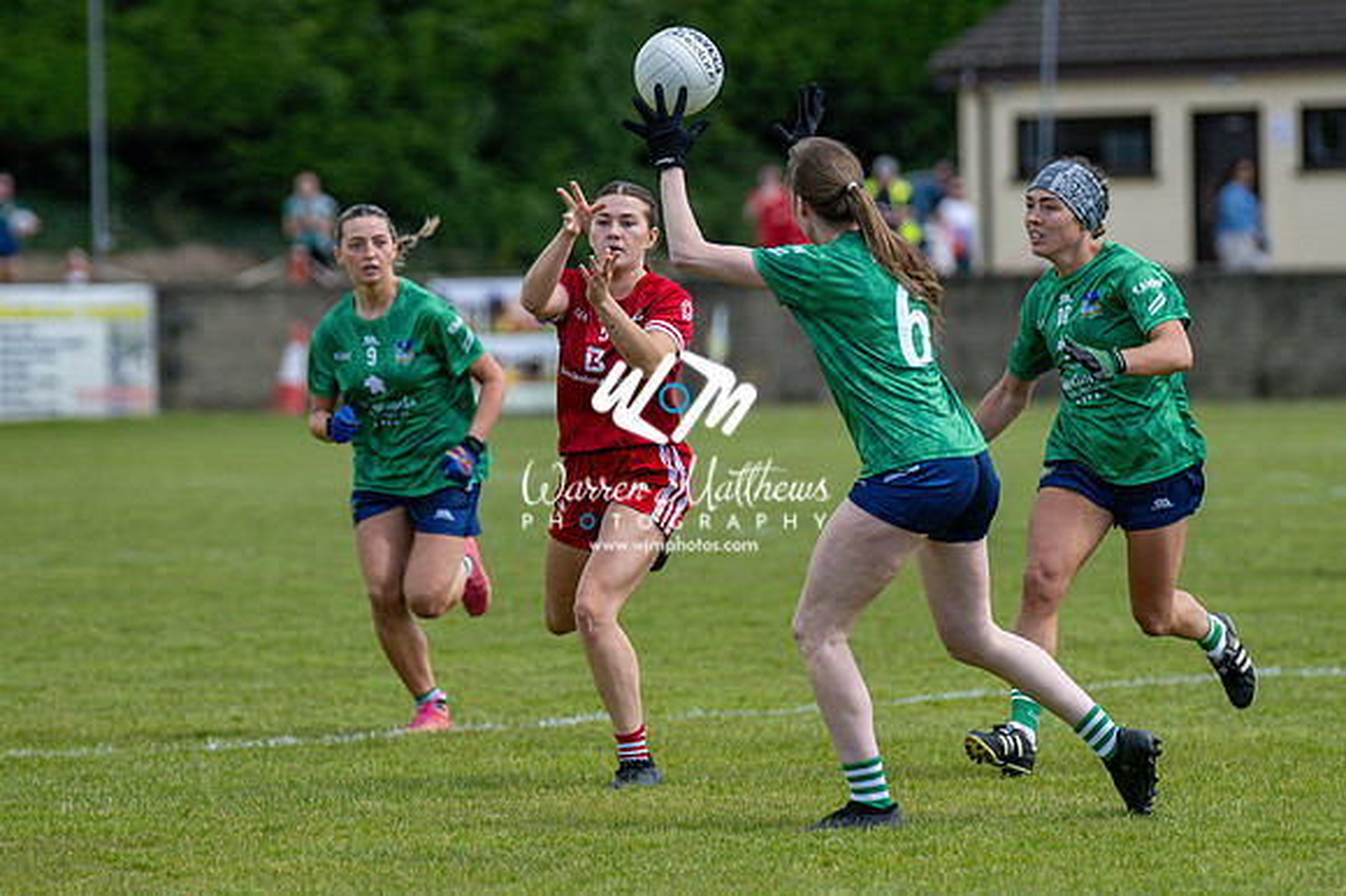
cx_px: 673
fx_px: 10911
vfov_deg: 4.7
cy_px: 448
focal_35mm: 292
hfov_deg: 7.1
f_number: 2.8
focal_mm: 195
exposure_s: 1/6400
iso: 500
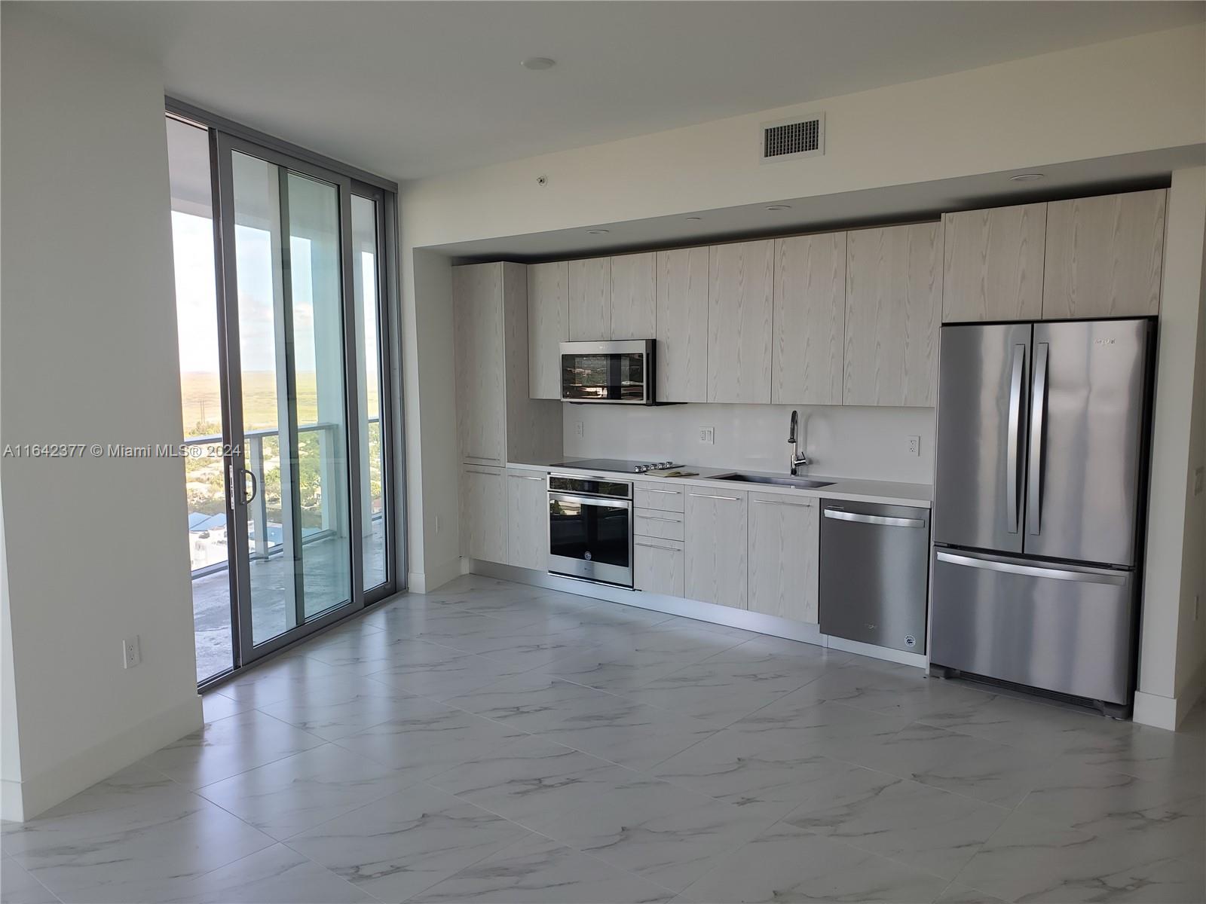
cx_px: 603
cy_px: 452
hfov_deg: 67.3
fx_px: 906
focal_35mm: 26
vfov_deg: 53.1
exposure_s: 1/159
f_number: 2.4
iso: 50
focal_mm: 4.3
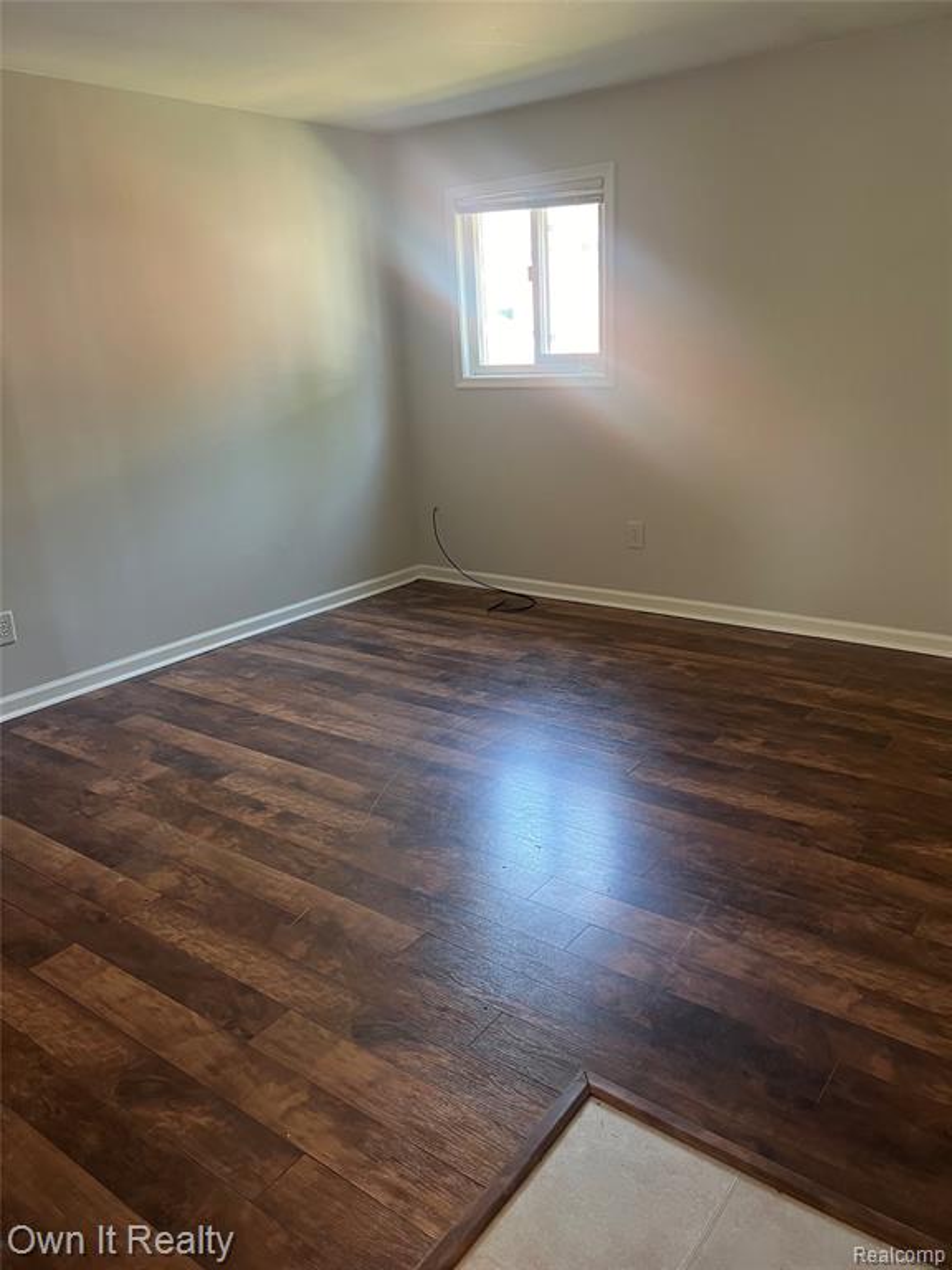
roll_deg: +2.9
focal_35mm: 26
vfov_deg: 67.3
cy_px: 635
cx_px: 476
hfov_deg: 53.1
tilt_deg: -16.9
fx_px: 953
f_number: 1.5
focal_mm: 5.7
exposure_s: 1/60
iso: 125
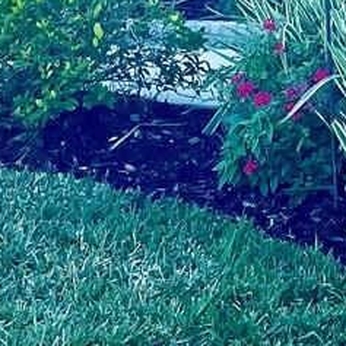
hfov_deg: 11.2
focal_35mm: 155
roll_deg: +0.7
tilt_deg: +5.3
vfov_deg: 10.0
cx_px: 317
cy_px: -458
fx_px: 1753
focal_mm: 4.2
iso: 32
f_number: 1.6
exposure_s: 1/3861
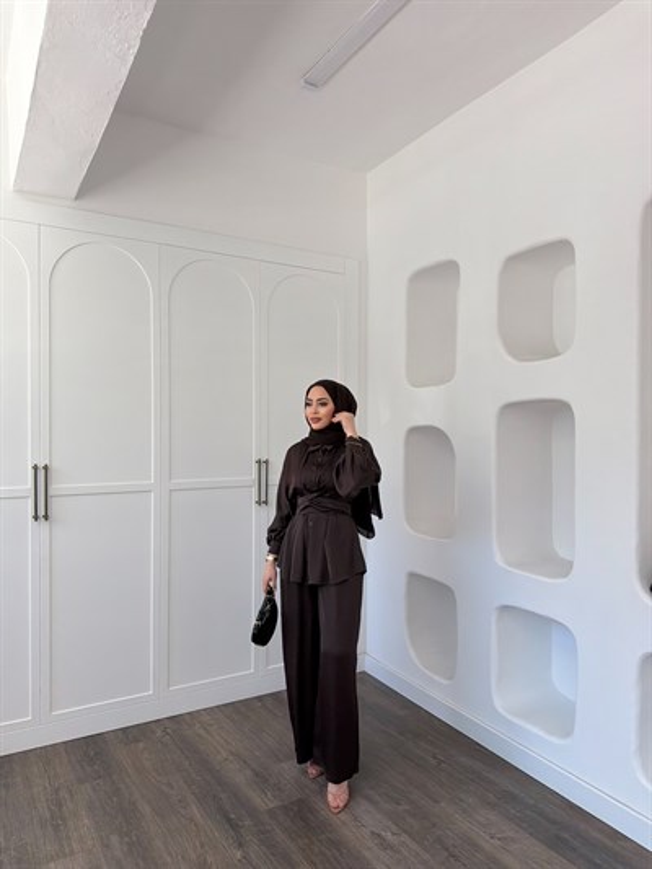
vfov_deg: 71.6
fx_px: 602
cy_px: 434
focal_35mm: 24
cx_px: 326
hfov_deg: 56.8
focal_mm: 6.76
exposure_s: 1/1812
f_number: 1.78
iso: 320
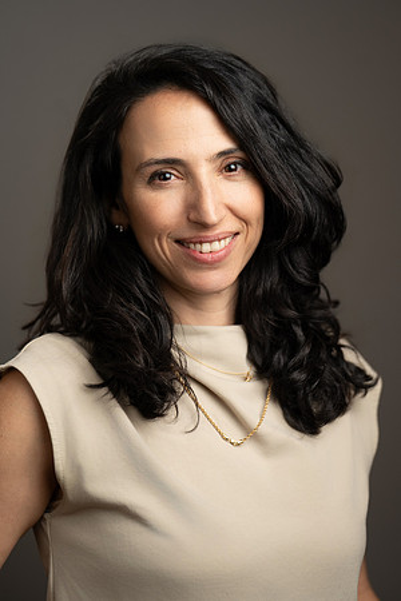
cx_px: 200
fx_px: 1504
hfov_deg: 15.2
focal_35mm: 90
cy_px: 300
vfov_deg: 22.6
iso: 320
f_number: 2.8
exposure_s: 1/200
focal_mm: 90
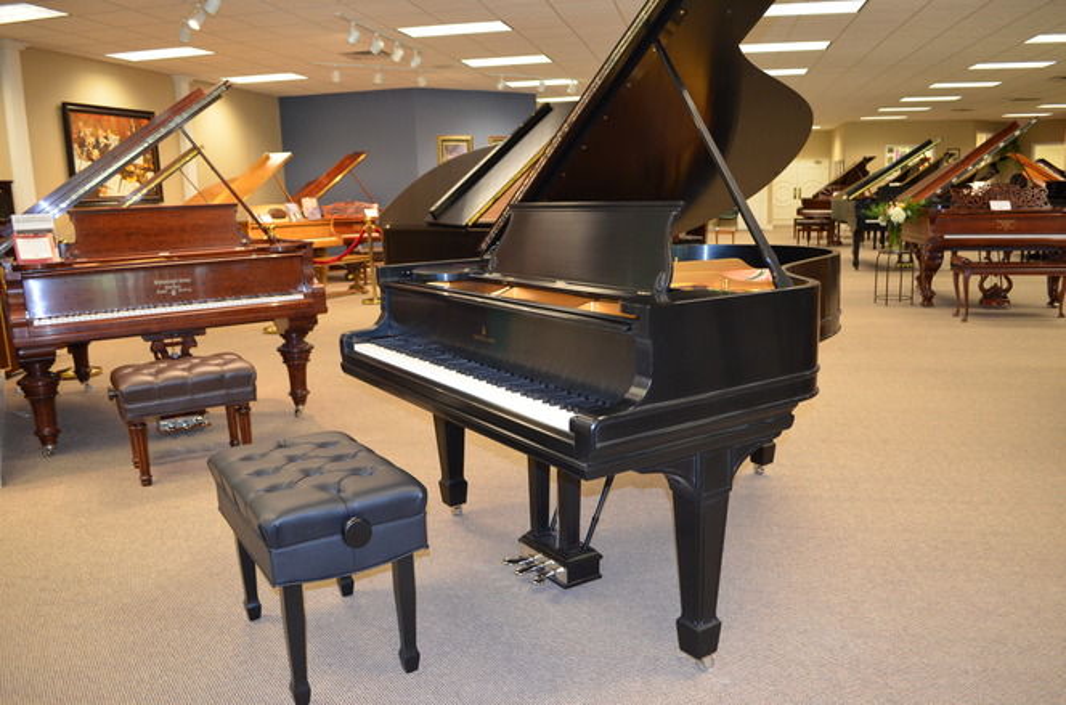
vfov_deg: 47.7
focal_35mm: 27
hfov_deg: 67.5
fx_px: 797
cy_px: 352
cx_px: 533
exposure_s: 1/60
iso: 900
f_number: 3.5
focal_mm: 18
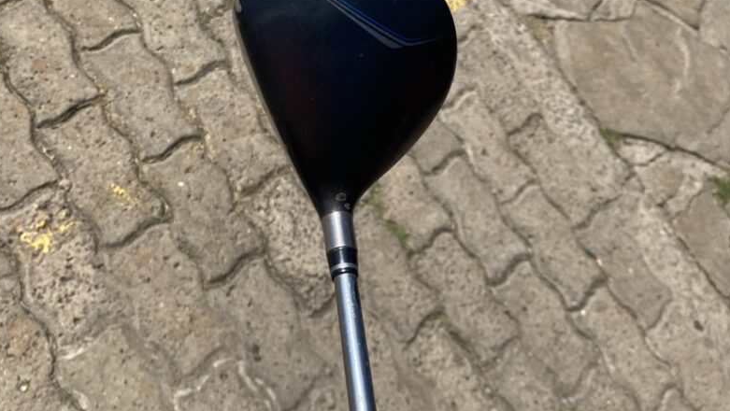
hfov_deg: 66.0
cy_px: 169
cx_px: 361
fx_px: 562
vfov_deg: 40.1
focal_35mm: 29
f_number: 1.8
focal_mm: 4.25
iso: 32
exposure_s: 1/3401
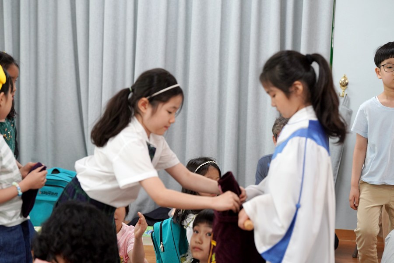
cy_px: 132
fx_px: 1116
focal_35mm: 102
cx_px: 197
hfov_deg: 20.0
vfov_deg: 13.4
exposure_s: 1/160
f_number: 4
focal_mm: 102
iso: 1600
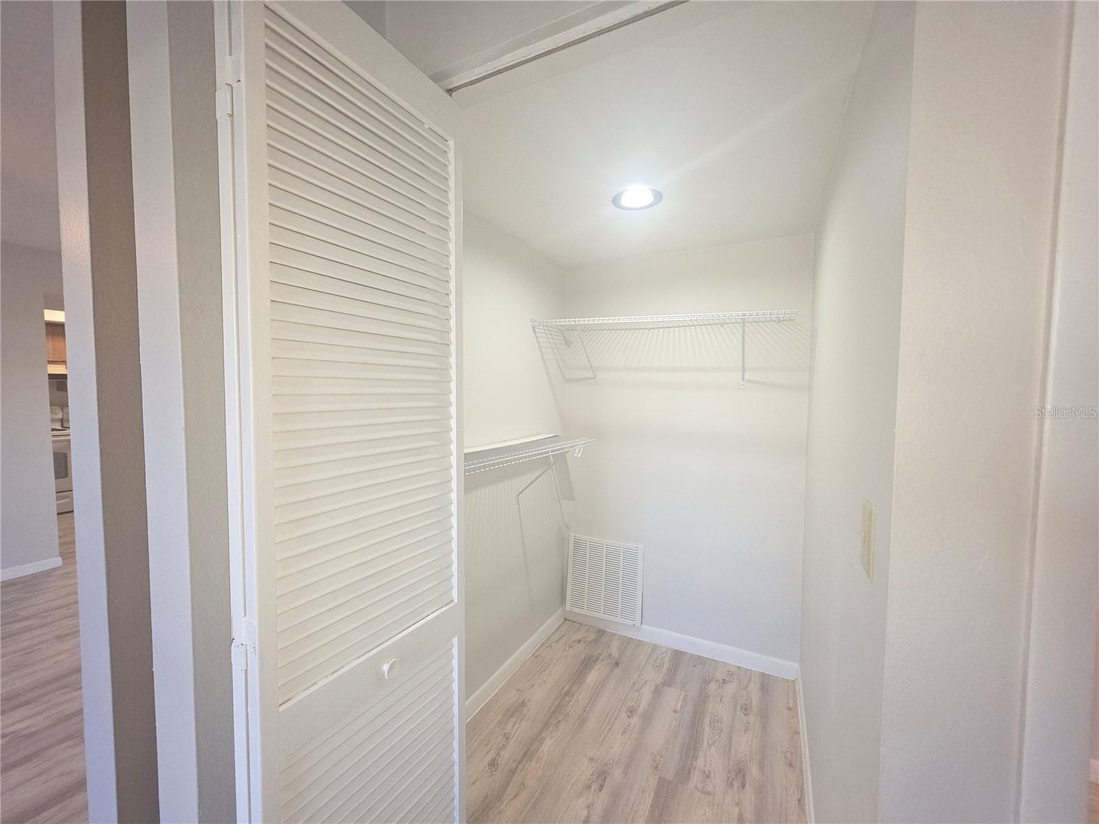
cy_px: 412
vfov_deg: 89.9
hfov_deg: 106.2
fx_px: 413
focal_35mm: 13
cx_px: 550
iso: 125
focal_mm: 2.2
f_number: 1.9
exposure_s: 1/60
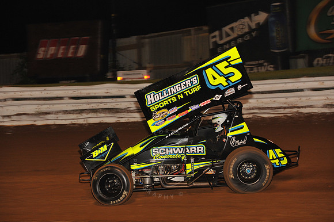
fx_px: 1344
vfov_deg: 9.5
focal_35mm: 145
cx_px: 167
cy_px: 111
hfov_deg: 14.2
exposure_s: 1/320
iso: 1250
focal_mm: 145
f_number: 6.3
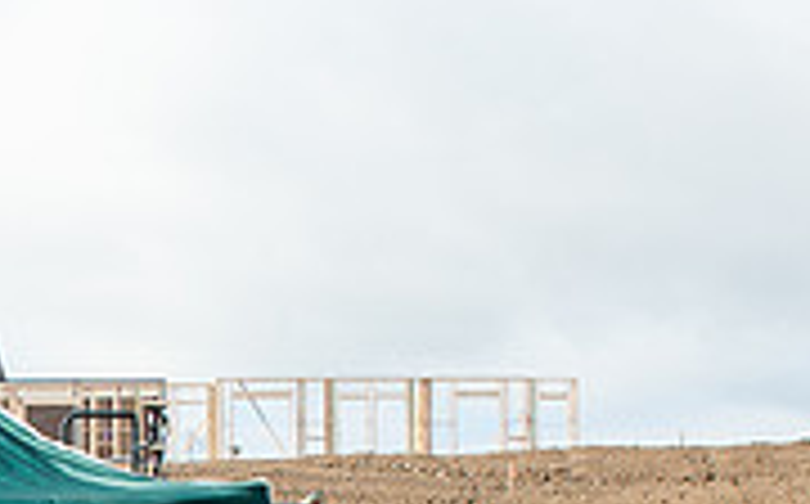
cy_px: 693
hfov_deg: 20.0
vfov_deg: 12.7
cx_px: -112
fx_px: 2183
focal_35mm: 99
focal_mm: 24
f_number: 16
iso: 400
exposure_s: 1/200
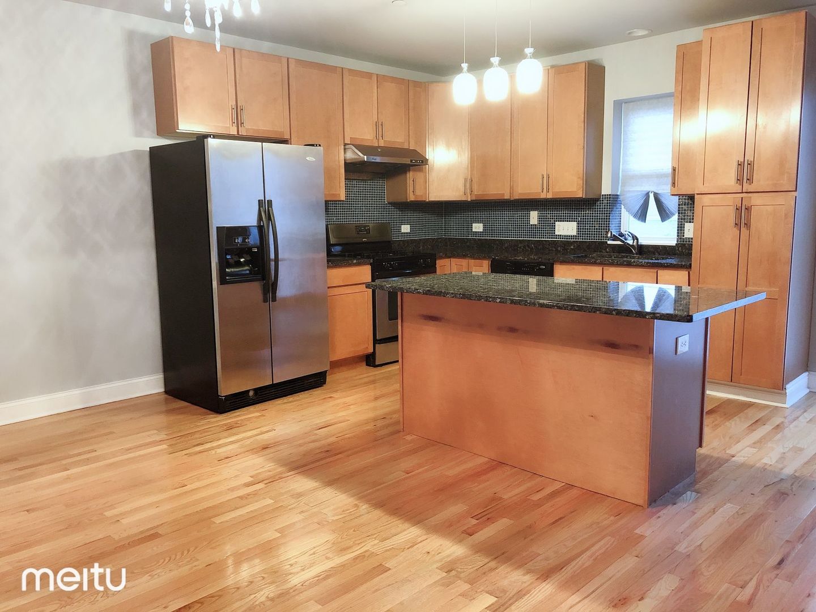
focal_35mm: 28
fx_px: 660
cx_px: 408
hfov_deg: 63.4
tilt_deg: -7.5
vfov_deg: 49.7
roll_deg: +1.0
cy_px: 306
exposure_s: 1/12
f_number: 1.8
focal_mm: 4
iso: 100
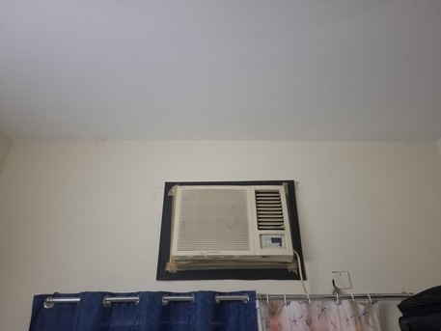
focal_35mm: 23
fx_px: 293
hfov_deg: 73.9
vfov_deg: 58.9
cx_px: 220
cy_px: 166
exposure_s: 1/24
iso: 400
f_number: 1.8
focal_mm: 5.54
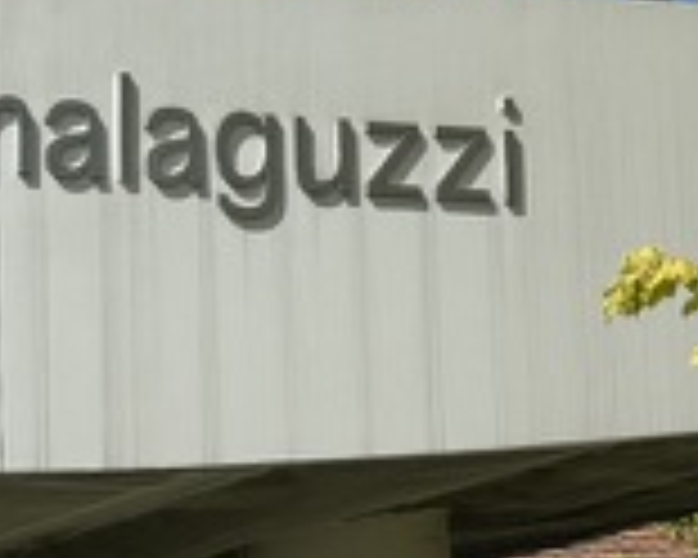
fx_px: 3202
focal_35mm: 155
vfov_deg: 9.9
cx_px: -612
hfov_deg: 11.4
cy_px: 590
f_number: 1.78
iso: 80
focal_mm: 6.76
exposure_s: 1/4673
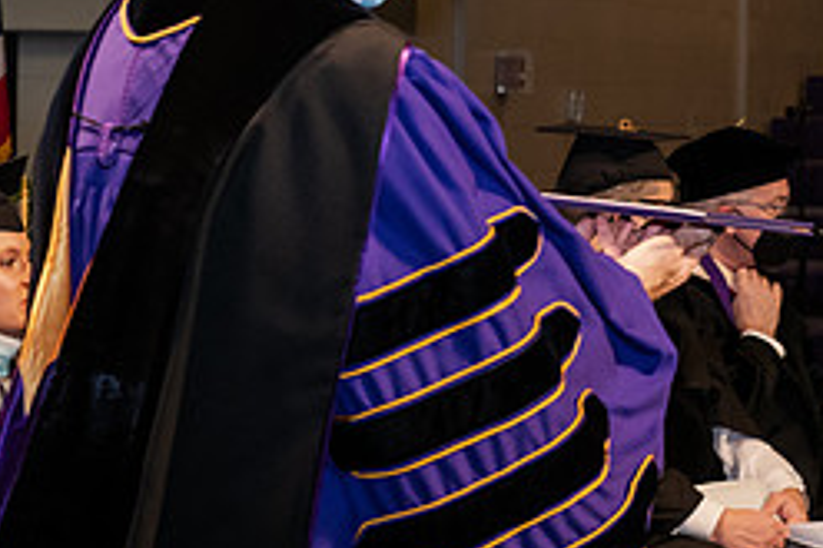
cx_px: 846
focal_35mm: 145
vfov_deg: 9.4
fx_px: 3313
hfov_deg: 13.9
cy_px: 95
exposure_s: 1/200
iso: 1600
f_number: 6.3
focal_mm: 62
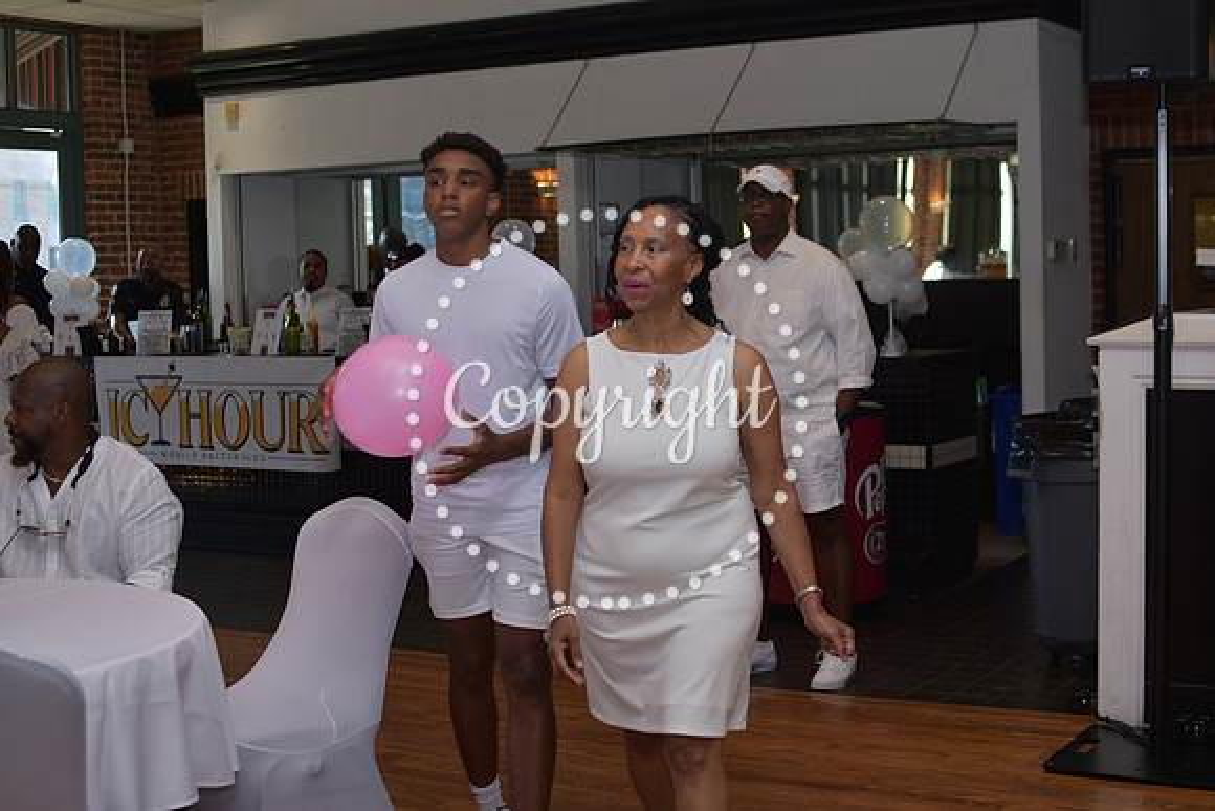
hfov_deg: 37.8
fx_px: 1772
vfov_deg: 25.8
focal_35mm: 52
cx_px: 608
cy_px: 406
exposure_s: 1/160
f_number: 2.8
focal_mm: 35
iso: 100
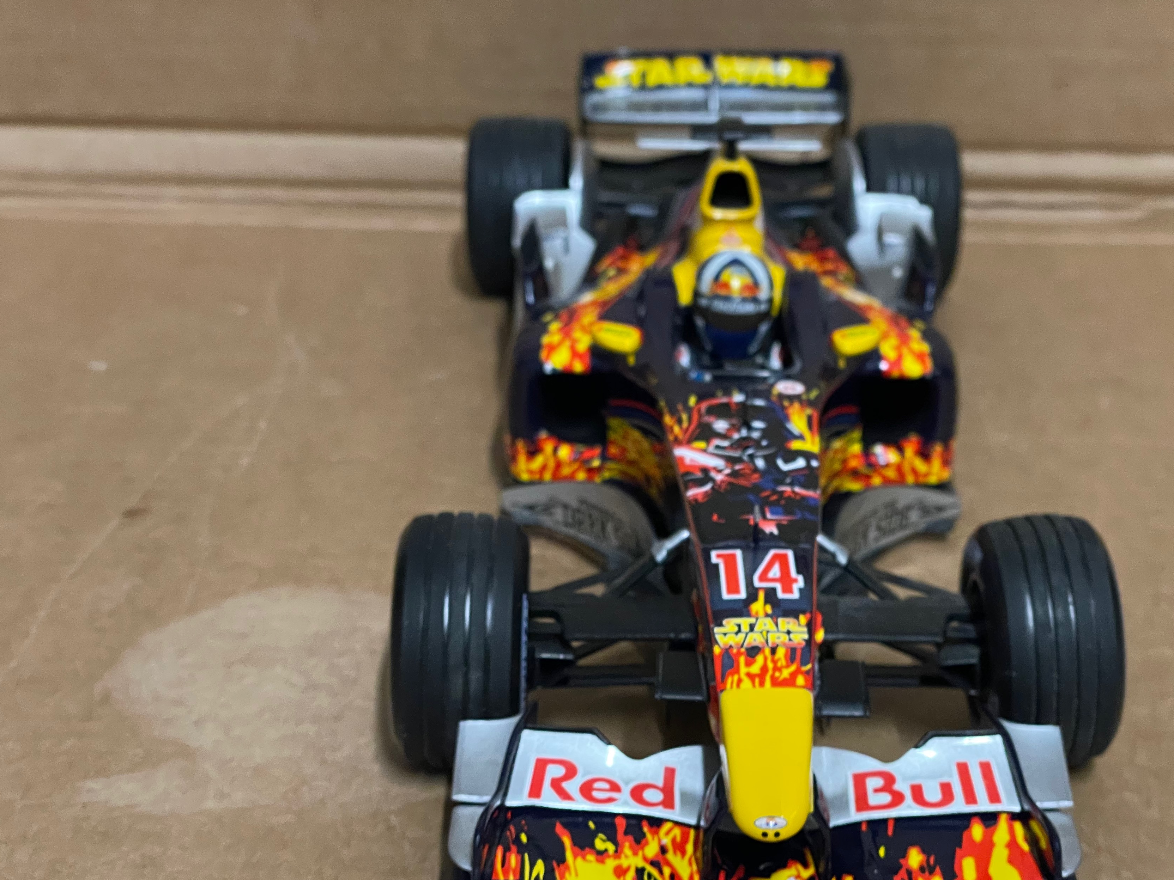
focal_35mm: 63
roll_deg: -1.5
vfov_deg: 23.2
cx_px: 693
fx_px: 2137
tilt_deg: -29.7
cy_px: 532
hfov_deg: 30.7
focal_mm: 6
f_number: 2
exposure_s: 1/50
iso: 320
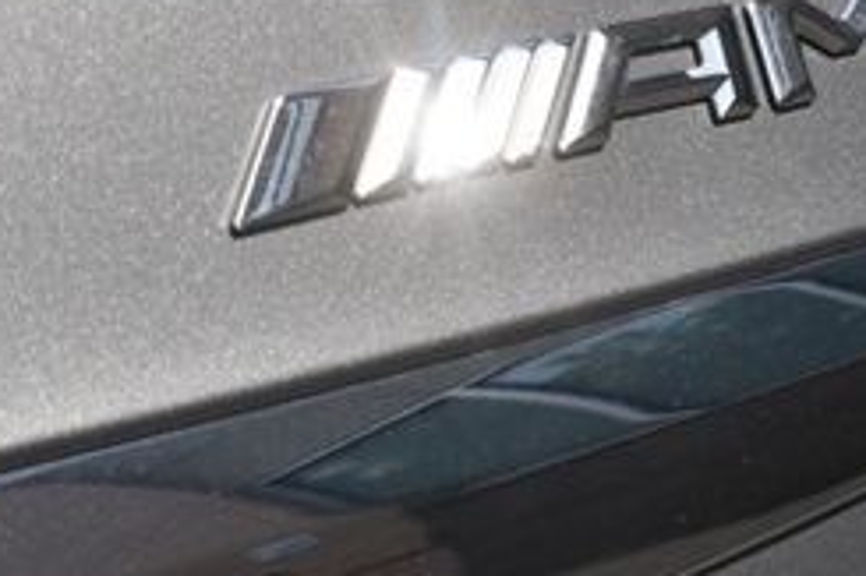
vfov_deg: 8.7
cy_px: 28
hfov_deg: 13.1
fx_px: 3774
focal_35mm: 157
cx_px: 573
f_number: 9
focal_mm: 40
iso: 100
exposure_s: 1/320
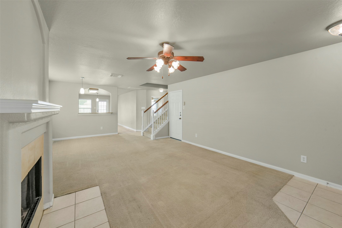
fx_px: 133
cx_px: 171
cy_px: 114
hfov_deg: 104.2
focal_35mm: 14
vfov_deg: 81.2
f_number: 11
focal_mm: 14
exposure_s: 1/10
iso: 500
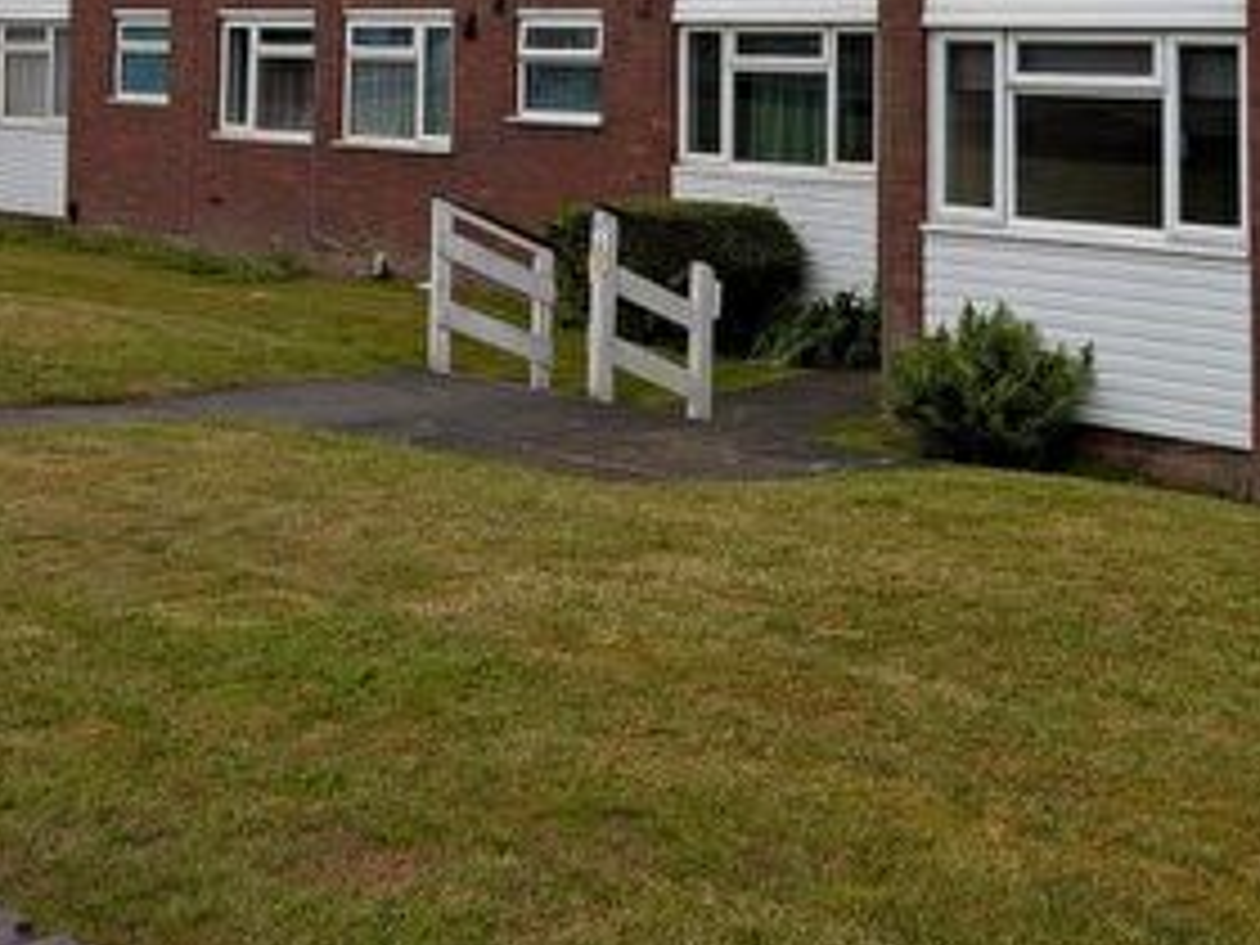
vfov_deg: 22.7
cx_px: 1053
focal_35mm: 60
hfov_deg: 31.2
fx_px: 2184
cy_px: -151
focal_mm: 4.53
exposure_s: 1/650
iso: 26
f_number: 1.7
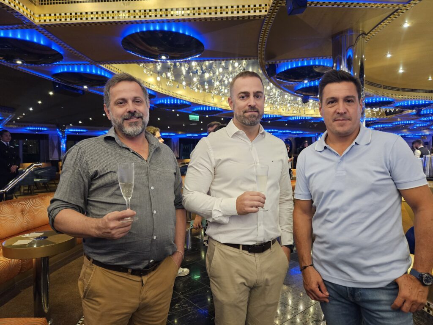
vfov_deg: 58.9
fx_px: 288
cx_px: 216
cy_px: 162
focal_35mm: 23
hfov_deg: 73.9
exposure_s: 1/60
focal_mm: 5.4
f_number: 1.8
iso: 640
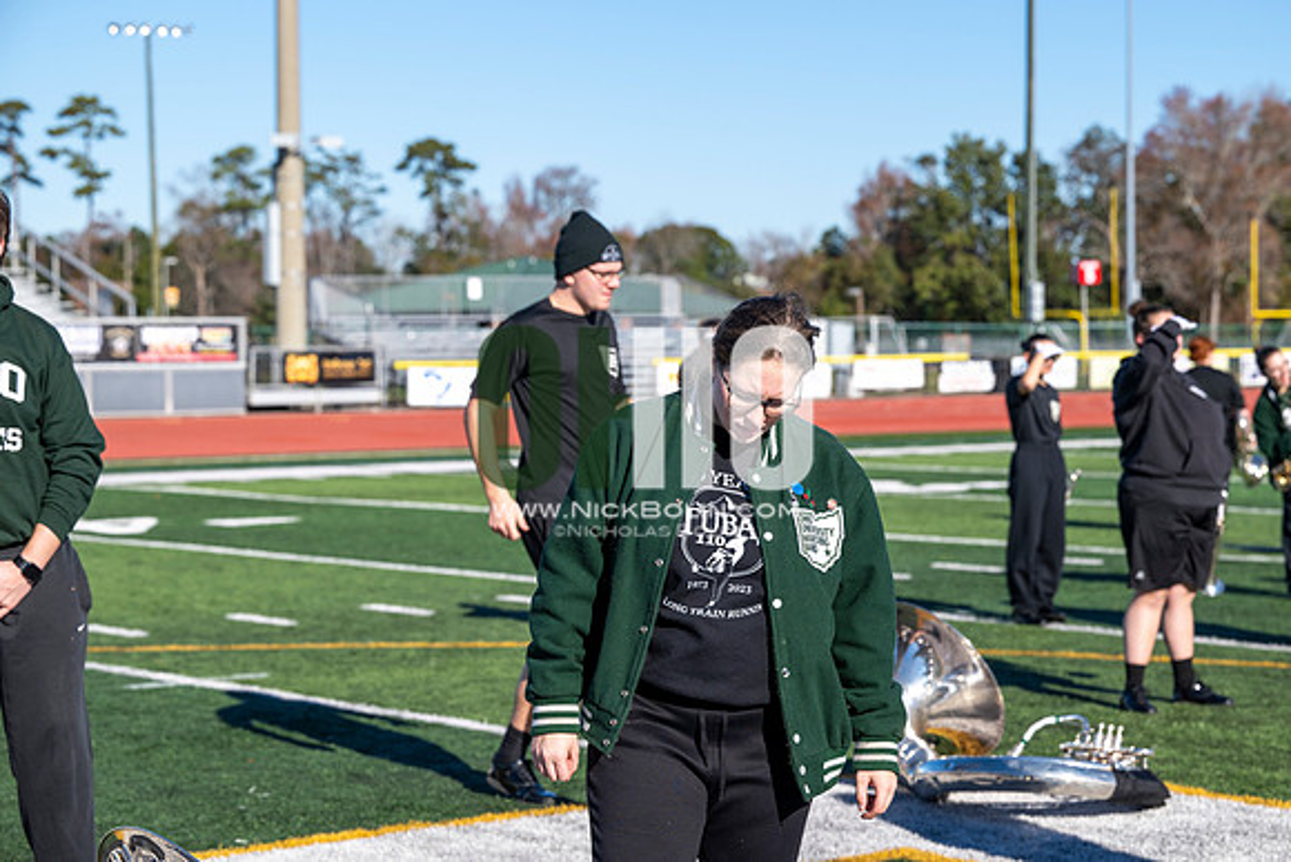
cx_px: 646
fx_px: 2941
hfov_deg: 24.8
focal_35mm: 82
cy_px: 431
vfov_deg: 16.7
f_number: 5
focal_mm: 82
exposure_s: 1/2000
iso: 250
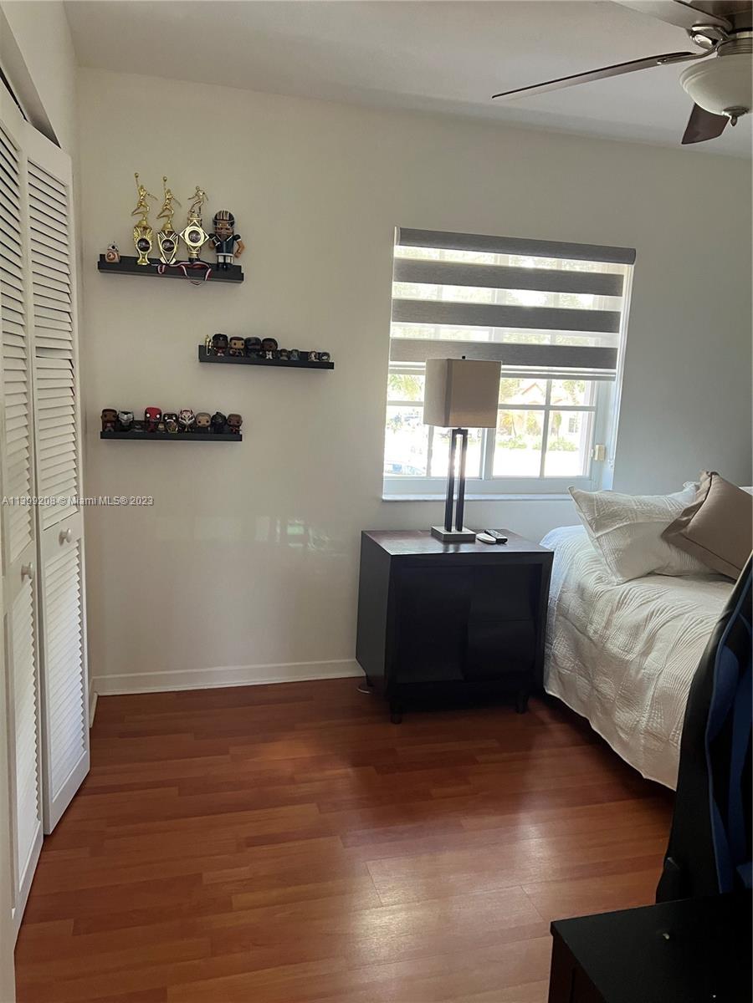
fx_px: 754
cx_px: 376
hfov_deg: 53.1
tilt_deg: -5.5
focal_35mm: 26
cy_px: 502
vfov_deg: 67.3
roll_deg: -0.4
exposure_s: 1/60
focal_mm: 5.7
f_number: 1.5
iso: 200
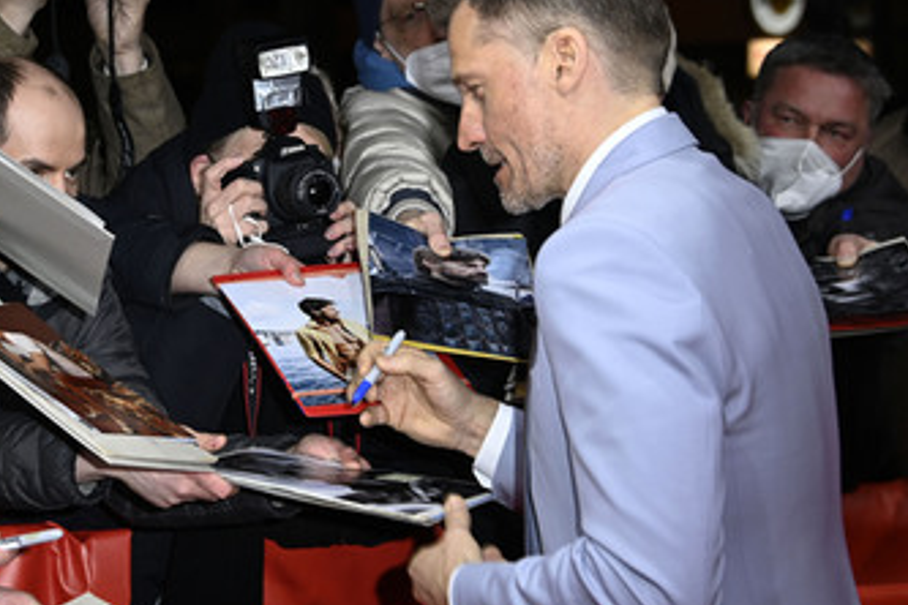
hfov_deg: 18.4
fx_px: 2799
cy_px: 248
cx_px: 378
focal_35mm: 111
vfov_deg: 12.3
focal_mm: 82
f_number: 5.6
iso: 1000
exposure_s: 1/160
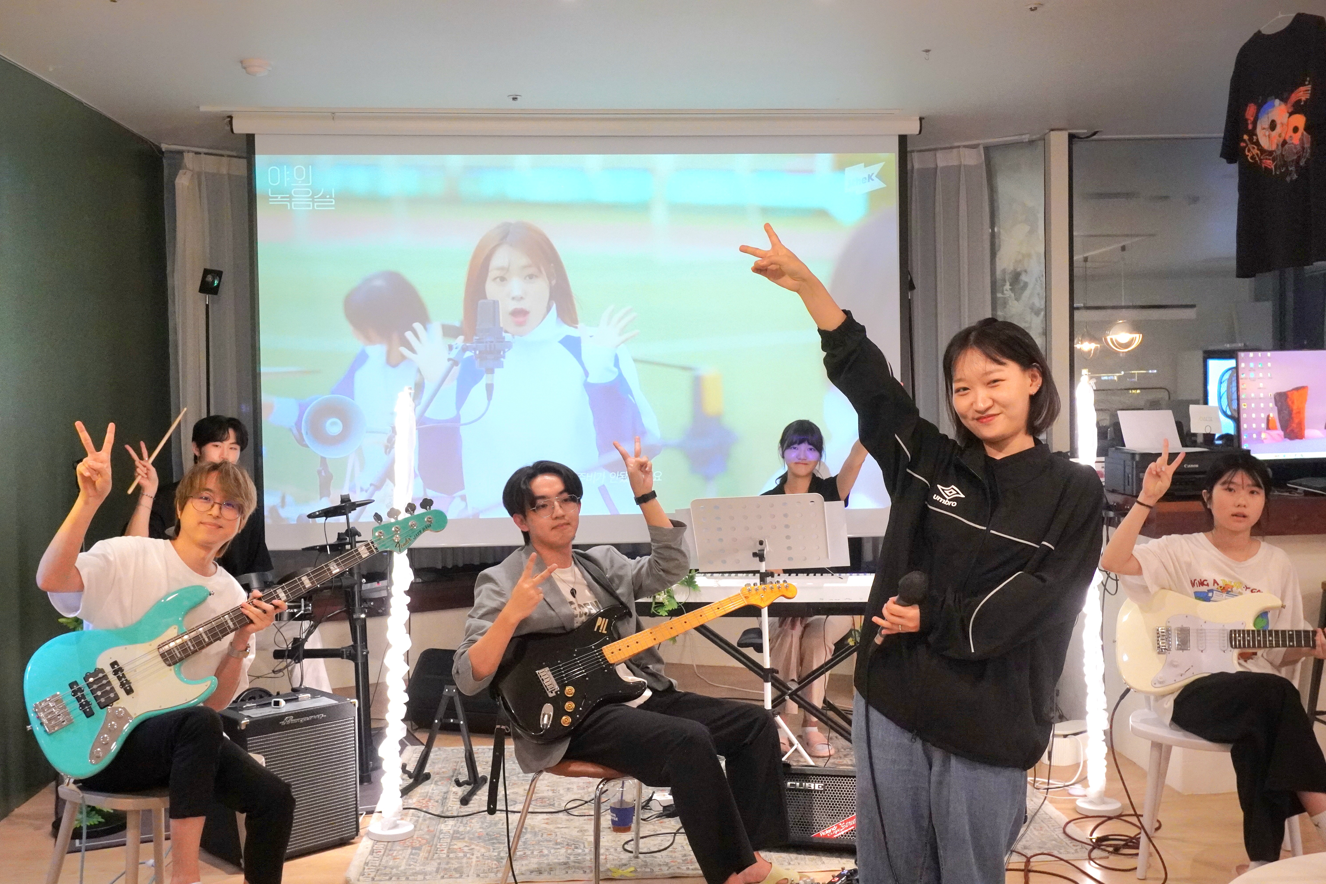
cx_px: 663
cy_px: 442
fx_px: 1326
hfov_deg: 53.1
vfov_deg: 36.9
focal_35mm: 36
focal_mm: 24
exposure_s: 1/40
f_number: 9
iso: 4000
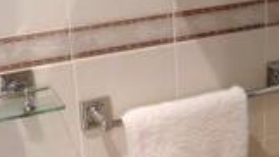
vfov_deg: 13.4
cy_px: 91
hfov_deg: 23.4
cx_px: 208
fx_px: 666
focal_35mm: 90
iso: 400
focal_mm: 4
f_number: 3.4
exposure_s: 1/13
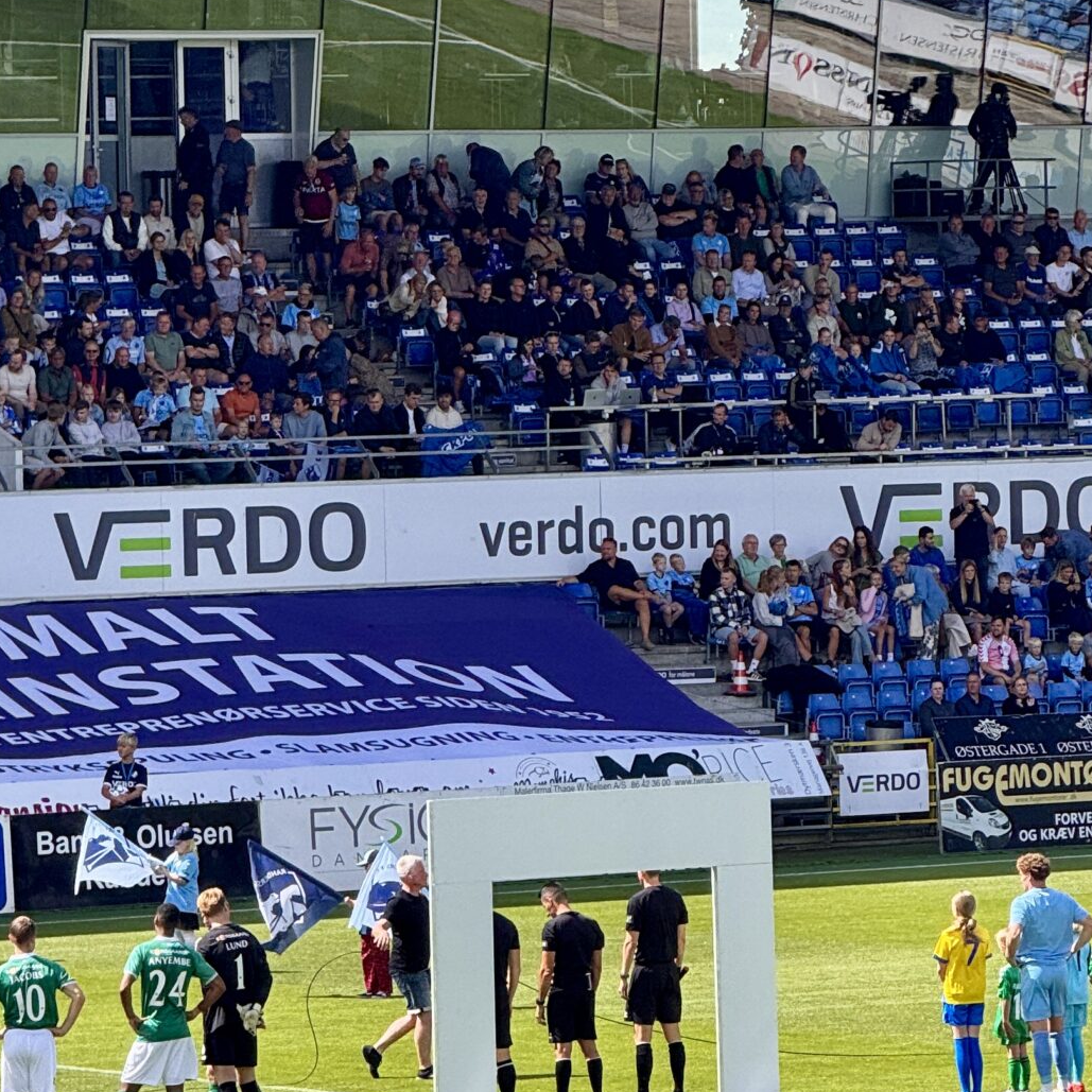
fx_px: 9422
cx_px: 540
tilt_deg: -1.0
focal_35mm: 264
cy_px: 410
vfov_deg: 6.6
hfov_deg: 6.6
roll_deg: +1.4
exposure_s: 1/914
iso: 50
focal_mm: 15.66
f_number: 2.8
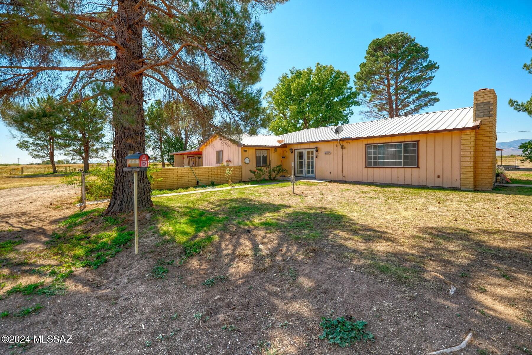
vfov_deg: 81.2
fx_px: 207
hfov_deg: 104.3
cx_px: 266
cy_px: 178
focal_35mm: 14
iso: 400
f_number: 6.3
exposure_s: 1/125
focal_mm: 14
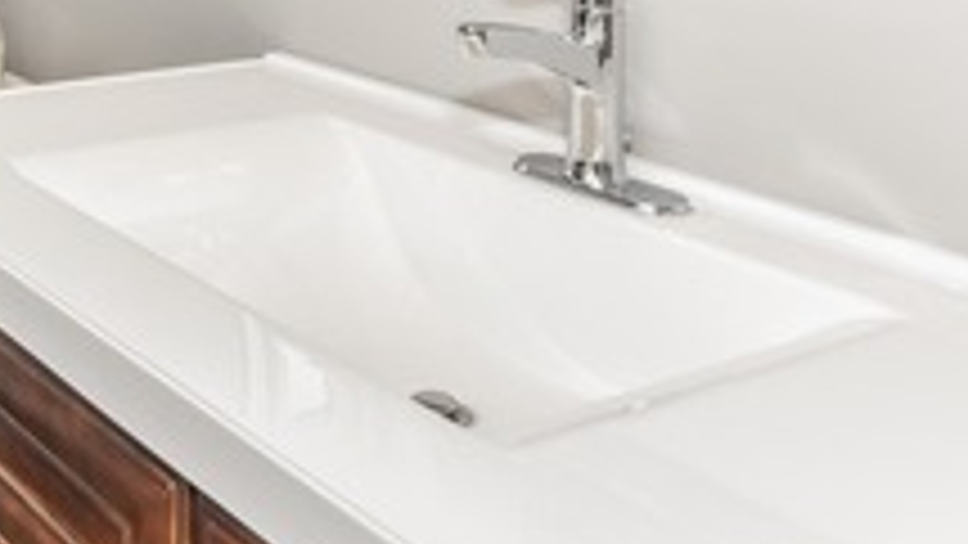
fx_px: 1284
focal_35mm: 50
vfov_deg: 22.6
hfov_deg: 37.1
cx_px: 5
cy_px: -52
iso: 200
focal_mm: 16
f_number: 8
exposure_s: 1/60
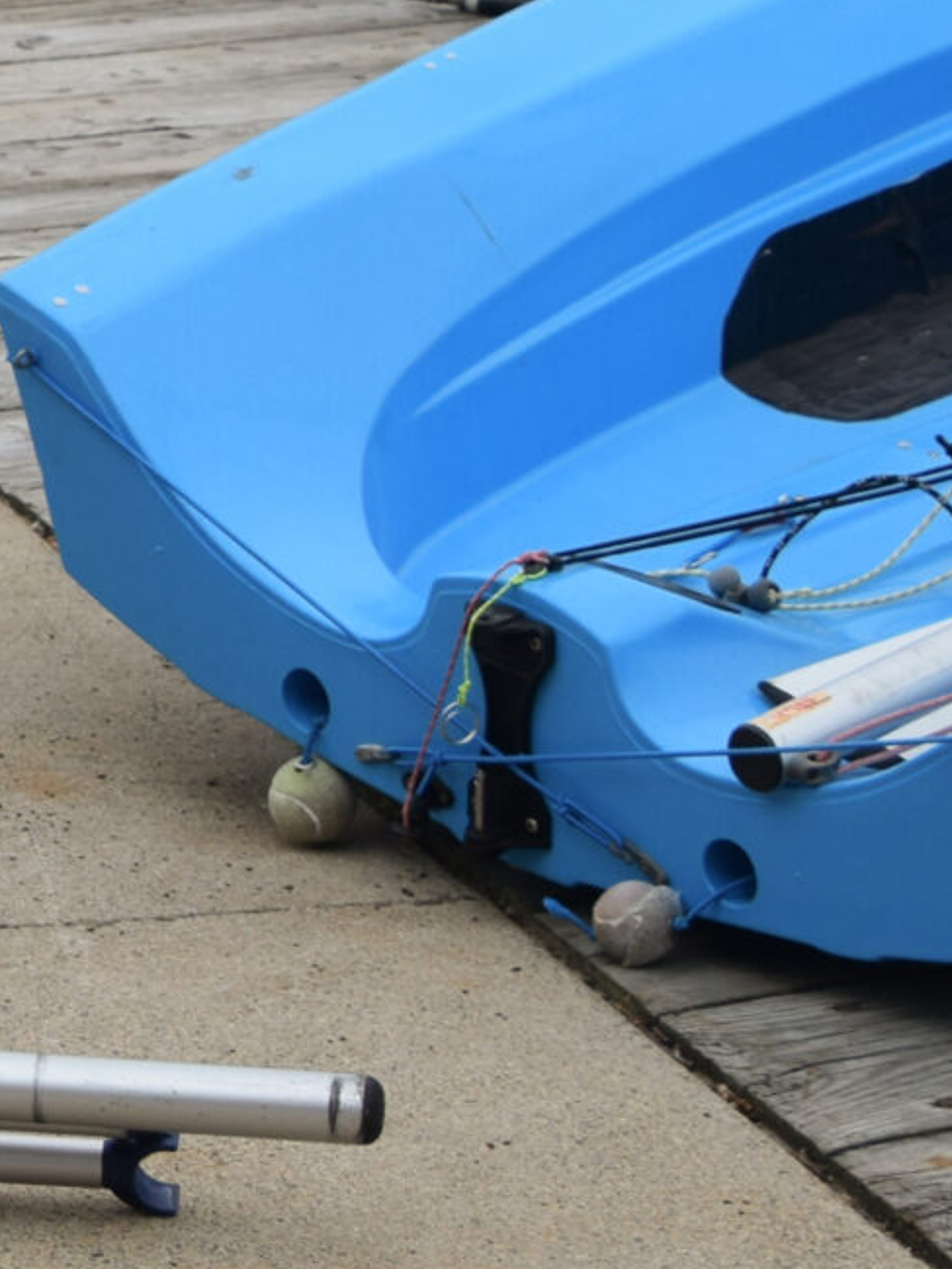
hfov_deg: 7.7
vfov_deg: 10.8
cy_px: 175
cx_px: -1085
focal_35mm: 182
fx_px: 6672
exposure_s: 1/250
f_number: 8
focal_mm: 32
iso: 200
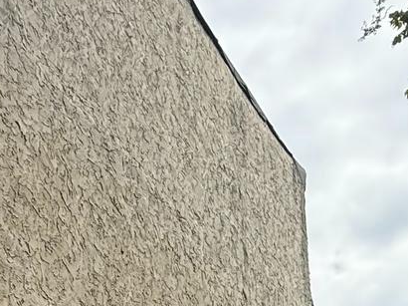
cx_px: 73
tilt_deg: +15.4
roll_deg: -1.8
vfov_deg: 18.5
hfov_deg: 27.2
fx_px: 825
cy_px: 465
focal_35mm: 70
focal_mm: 2.22
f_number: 2.2
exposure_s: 1/1613
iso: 50
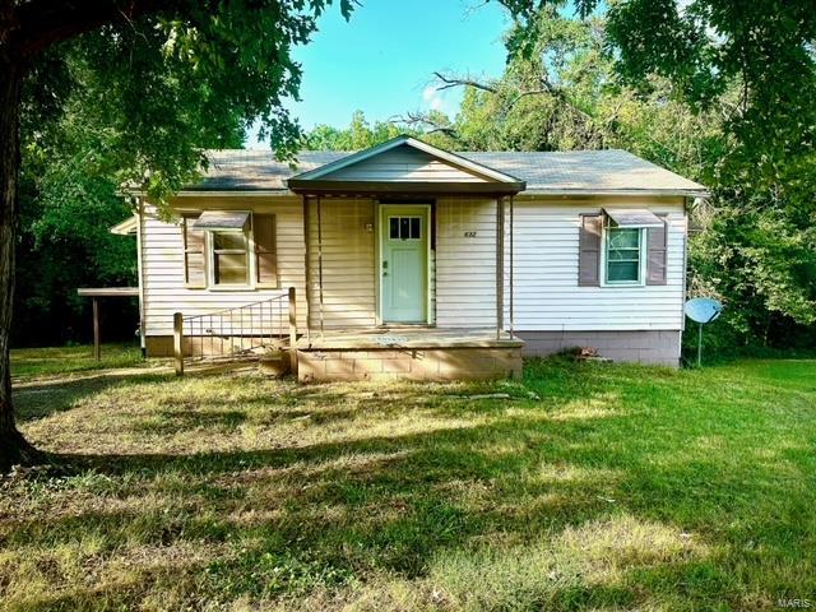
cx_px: 408
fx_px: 566
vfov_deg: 56.8
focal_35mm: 24
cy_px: 306
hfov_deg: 71.6
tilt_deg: -4.1
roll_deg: +0.3
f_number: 1.78
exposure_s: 1/718
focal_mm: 6.86
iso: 80
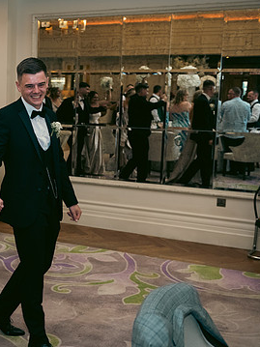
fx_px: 561
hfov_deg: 24.9
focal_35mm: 56
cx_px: 5
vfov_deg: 34.4
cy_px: 171
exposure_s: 1/160
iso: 800
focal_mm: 36
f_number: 3.5
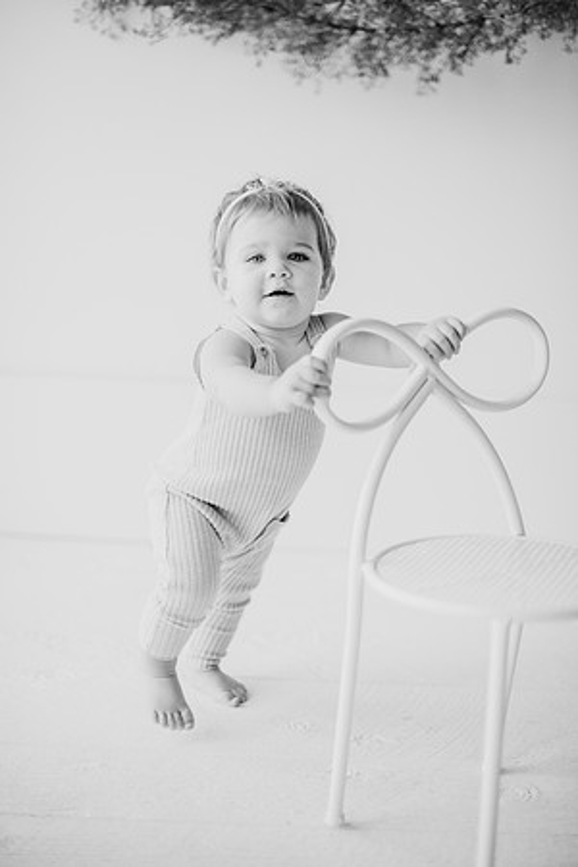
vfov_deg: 39.6
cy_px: 434
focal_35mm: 50
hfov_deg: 27.0
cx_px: 289
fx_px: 1204
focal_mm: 50
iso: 640
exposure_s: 1/500
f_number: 1.8
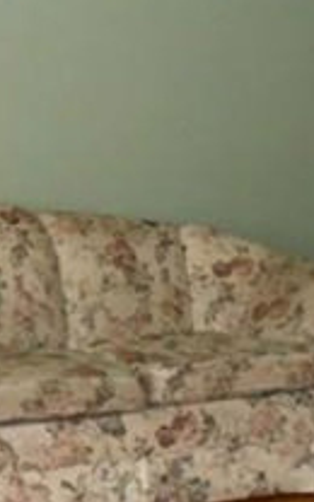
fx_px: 1164
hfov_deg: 14.7
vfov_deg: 24.0
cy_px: 391
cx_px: -97
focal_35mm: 85
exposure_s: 1/25
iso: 500
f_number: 3.5
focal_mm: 4.6
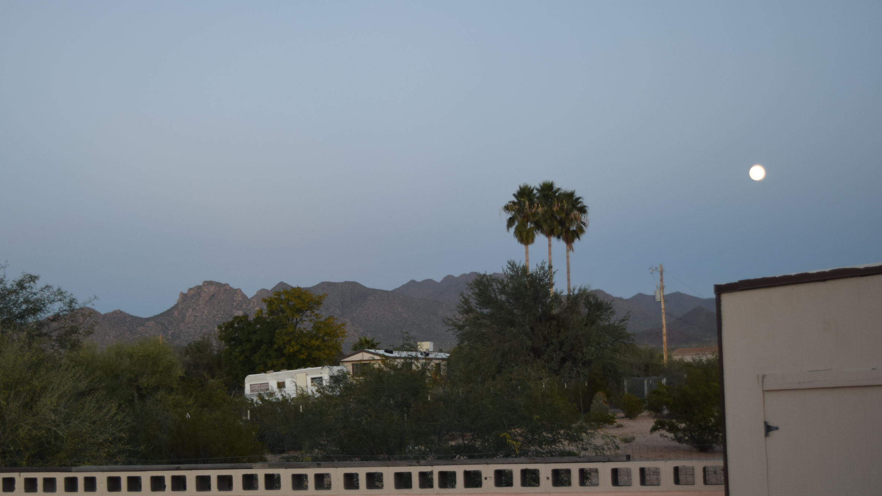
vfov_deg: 20.3
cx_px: 342
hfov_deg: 35.3
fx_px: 1380
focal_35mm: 59
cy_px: 315
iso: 400
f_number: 4.2
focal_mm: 30
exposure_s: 1/60
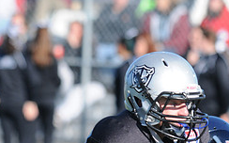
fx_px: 6796
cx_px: 118
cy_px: 264
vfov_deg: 1.2
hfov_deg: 1.9
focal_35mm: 1090
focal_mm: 300
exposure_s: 1/500
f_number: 6.3
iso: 200
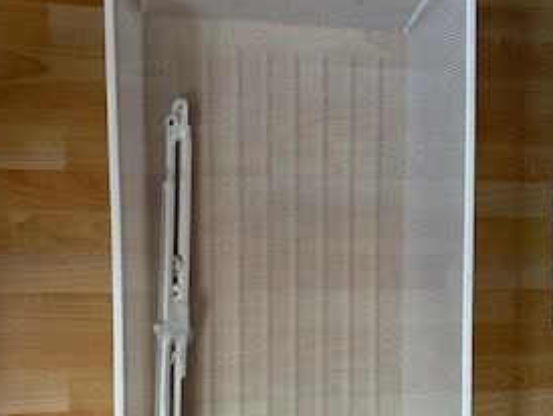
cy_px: 287
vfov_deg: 40.1
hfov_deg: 52.6
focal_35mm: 35
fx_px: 560
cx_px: 279
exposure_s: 1/107
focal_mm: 6.76
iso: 200
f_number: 1.78
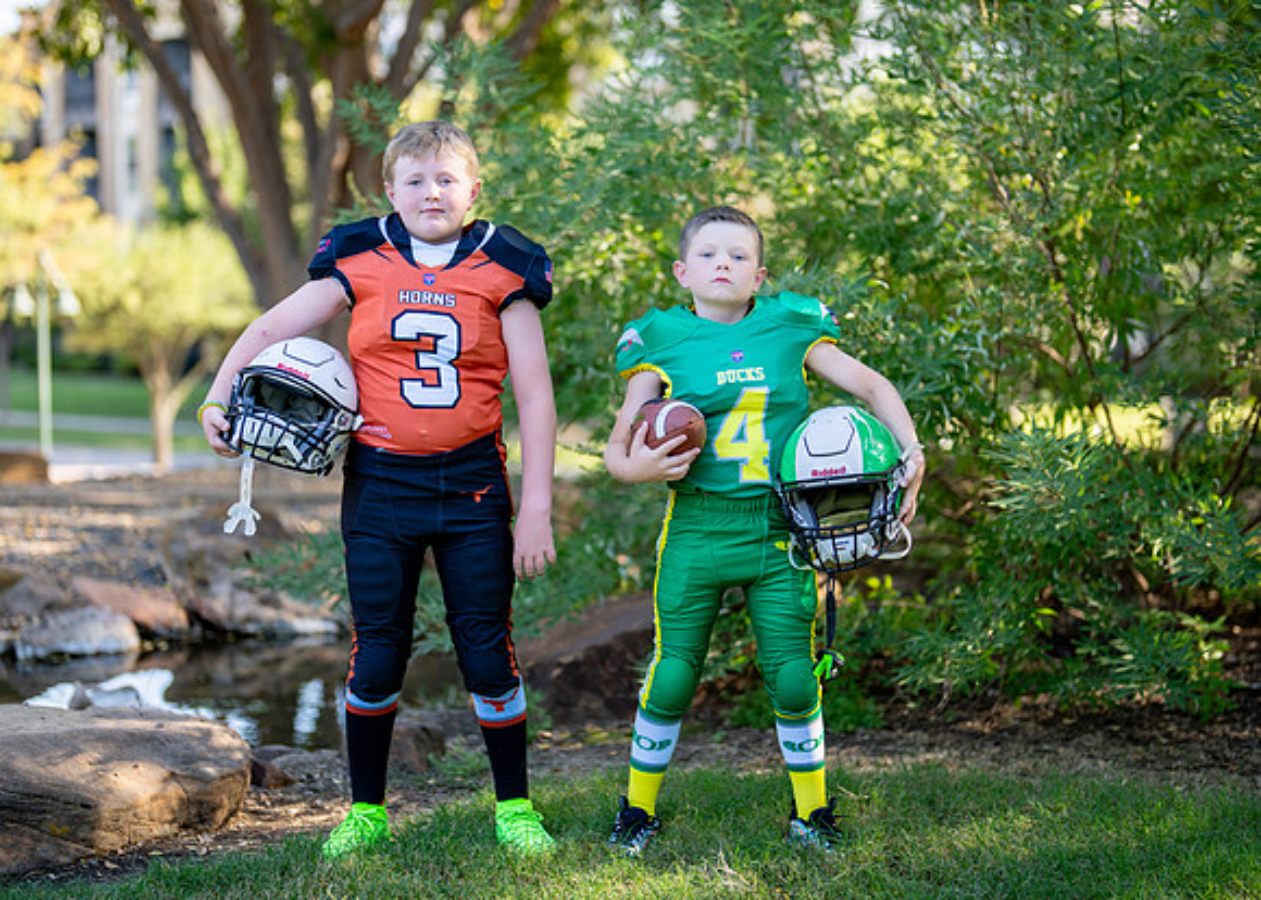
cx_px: 605
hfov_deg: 29.0
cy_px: 429
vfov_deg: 20.9
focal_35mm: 68
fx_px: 2434
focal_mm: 50
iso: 100
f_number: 1.2
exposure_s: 1/1000
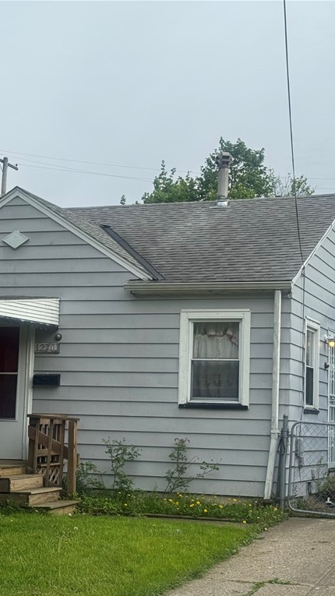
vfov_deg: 30.2
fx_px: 1106
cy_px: 298
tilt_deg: +8.0
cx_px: 132
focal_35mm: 70
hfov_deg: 17.2
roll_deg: -0.9
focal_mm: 6.76
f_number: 1.78
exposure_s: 1/3096
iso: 64
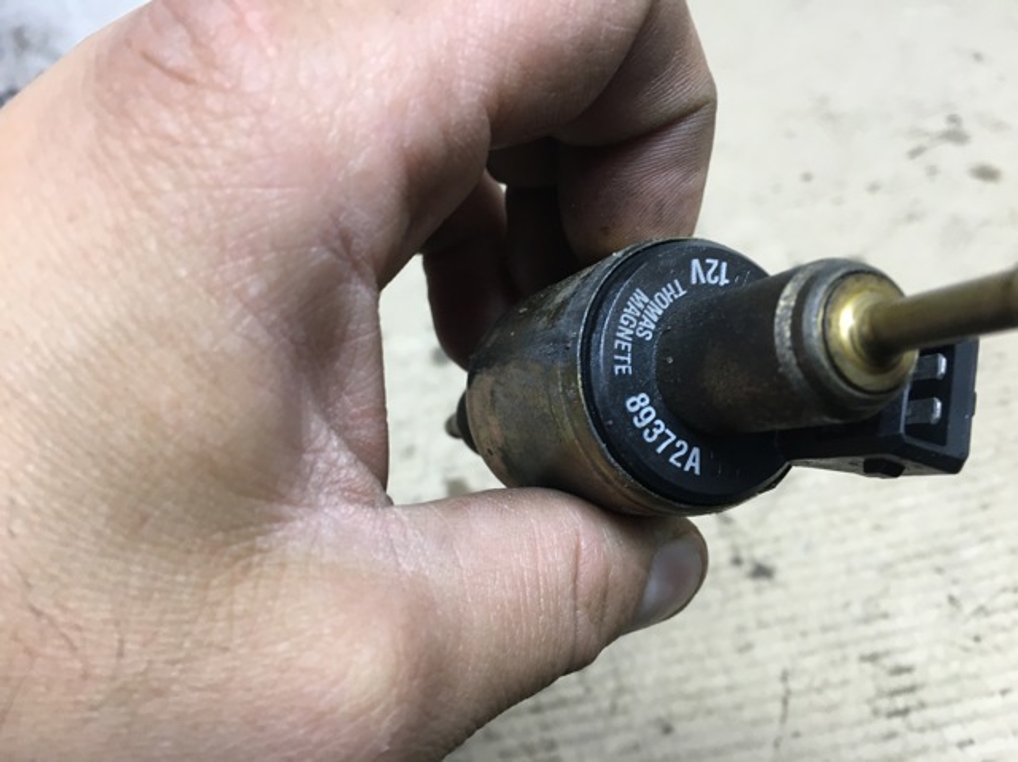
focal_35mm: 29
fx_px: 852
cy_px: 381
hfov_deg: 61.7
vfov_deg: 48.2
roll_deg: +16.2
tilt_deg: -36.6
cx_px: 509
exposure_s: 1/33
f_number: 2.2
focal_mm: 4.15
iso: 100
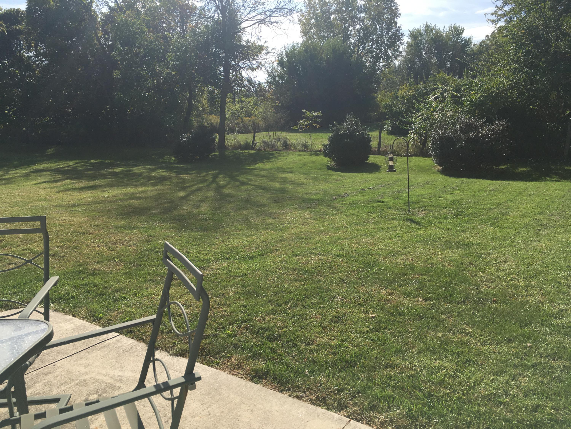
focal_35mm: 29
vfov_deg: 48.2
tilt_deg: -13.0
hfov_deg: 61.7
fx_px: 478
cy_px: 214
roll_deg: +1.4
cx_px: 286
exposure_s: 1/1672
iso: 25
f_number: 2.2
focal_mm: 4.15
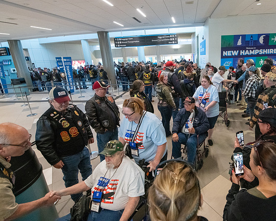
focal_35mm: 30
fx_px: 243
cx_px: 178
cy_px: 100
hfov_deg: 58.1
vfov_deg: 48.7
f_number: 4.5
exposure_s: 1/320
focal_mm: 24
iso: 10000
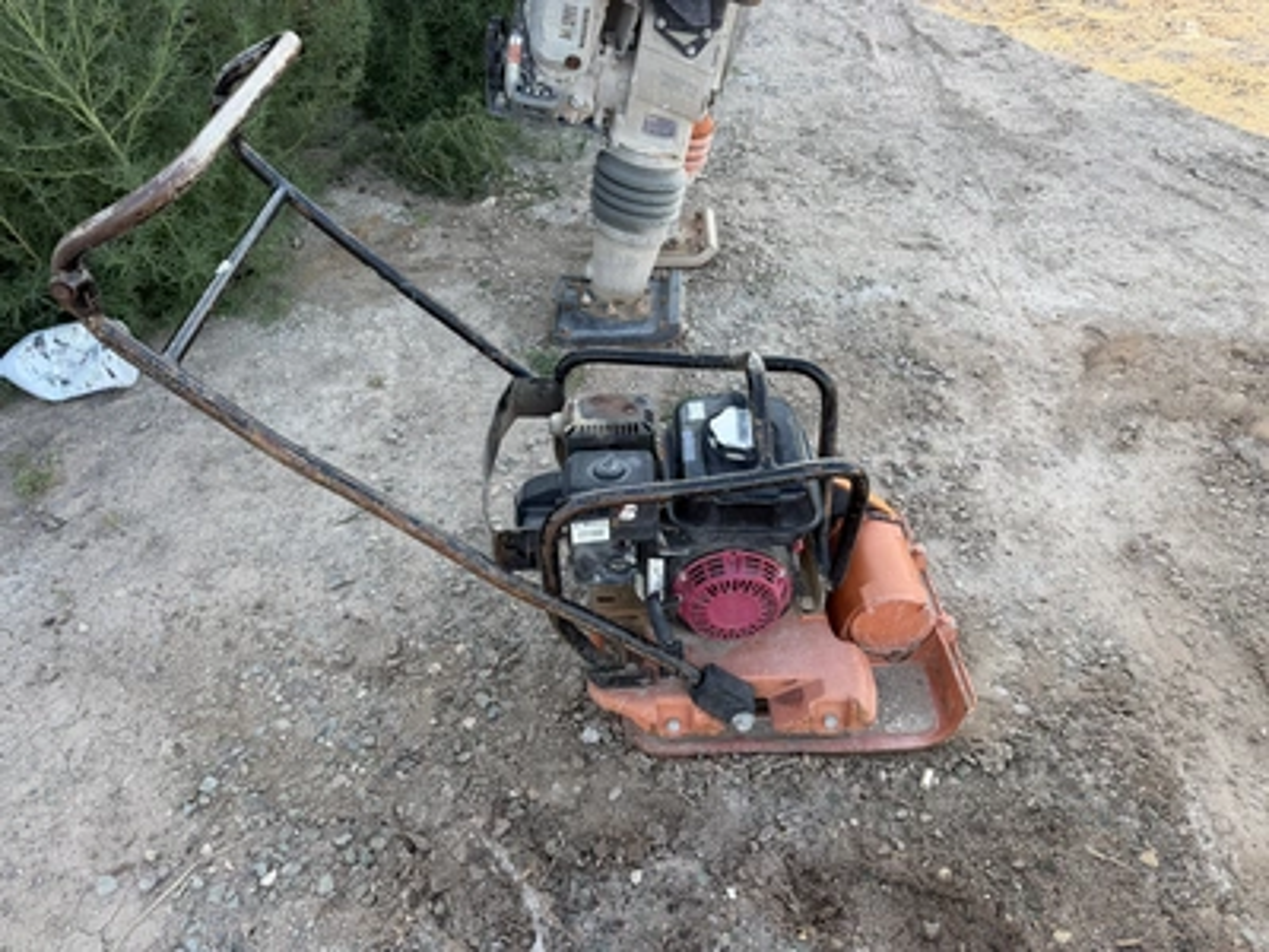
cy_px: 476
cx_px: 634
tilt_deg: -35.2
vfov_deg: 56.8
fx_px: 880
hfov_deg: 71.6
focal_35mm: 24
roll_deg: +2.9
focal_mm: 6.76
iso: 80
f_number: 1.78
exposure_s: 1/356
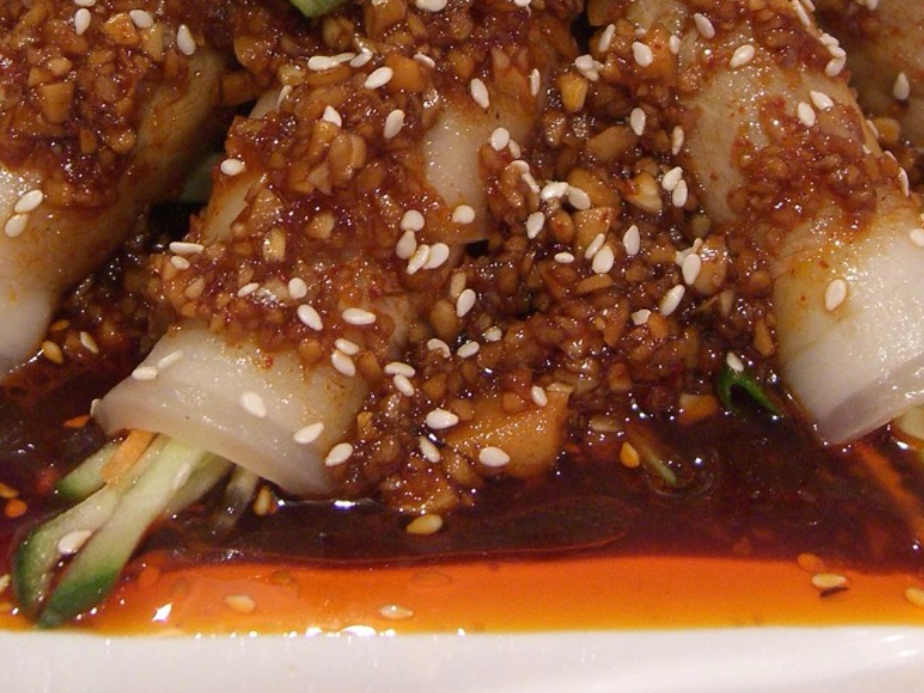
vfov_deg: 19.4
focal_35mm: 74
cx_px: 406
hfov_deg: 26.3
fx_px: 1976
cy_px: 31
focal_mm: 7.9
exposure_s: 1/8
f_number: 2.8
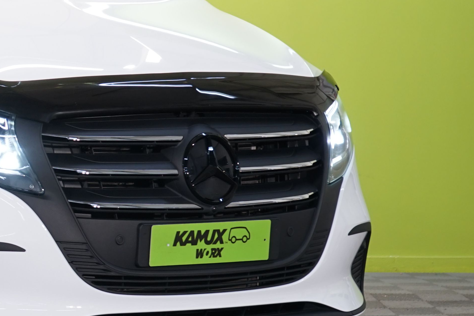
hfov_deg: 9.1
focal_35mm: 221
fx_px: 2910
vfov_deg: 6.2
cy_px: 117
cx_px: -211
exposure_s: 1/25
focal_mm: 70
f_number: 5.6
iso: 400
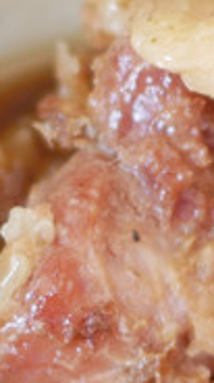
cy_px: 369
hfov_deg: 7.1
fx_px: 1711
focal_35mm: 169
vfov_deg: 12.6
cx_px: 183
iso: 200
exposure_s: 1/100
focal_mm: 15
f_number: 1.7
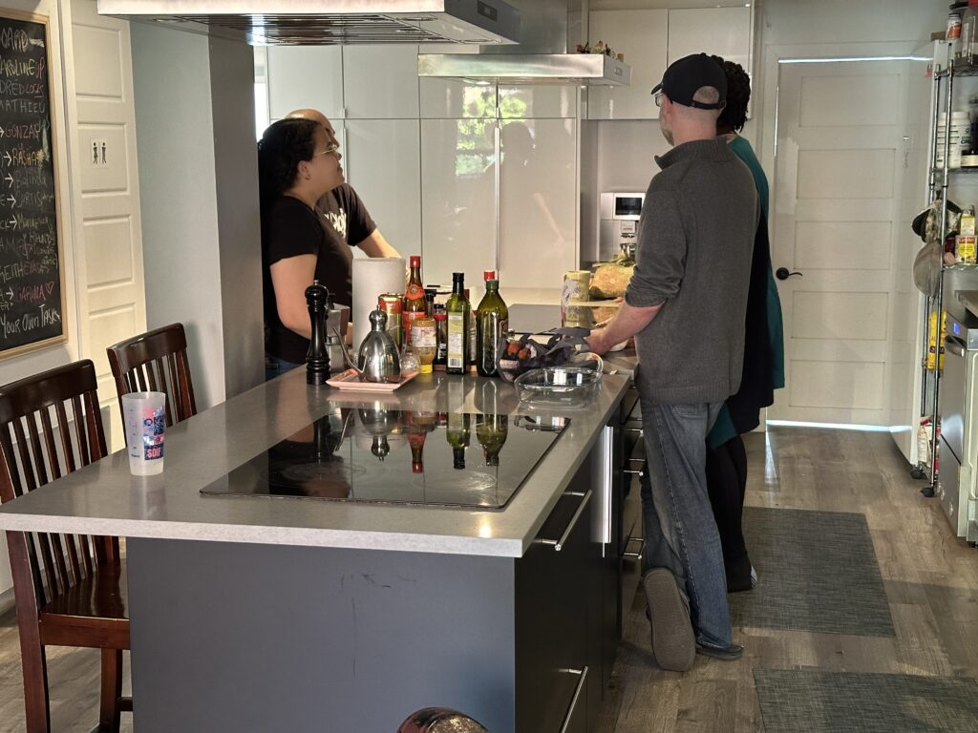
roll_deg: +0.1
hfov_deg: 39.7
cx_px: 489
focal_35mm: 48
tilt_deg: -11.6
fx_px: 1356
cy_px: 366
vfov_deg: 30.3
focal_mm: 6.86
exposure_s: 1/40
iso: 400
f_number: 1.78
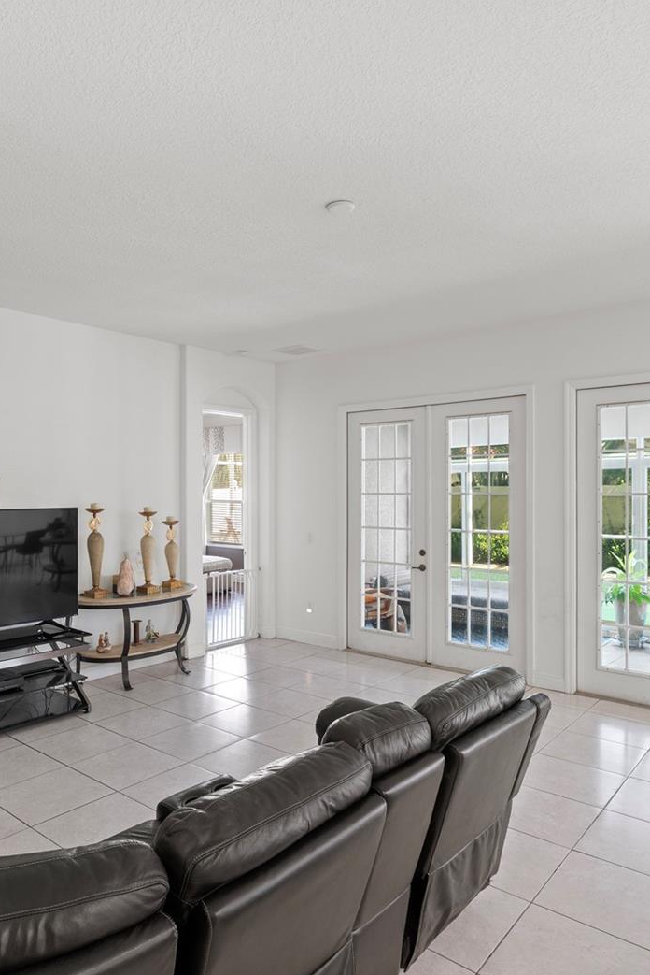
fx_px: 622
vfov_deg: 76.1
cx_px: 256
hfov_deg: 54.7
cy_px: 484
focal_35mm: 23
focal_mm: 10
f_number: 5.6
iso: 100
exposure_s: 1/1.25
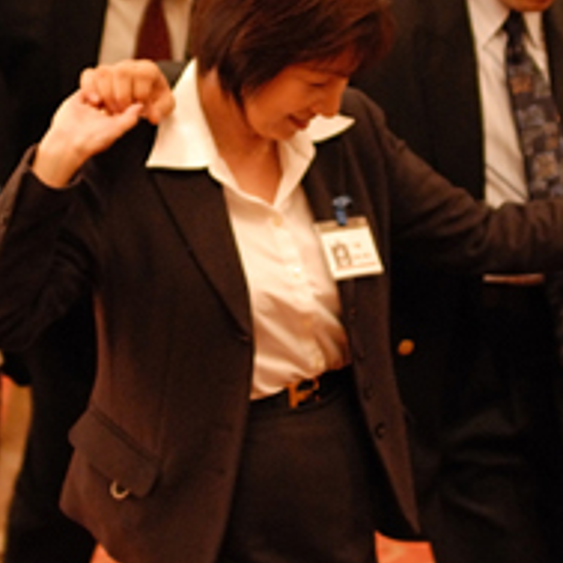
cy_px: 198
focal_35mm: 121
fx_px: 2226
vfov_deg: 14.4
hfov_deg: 14.4
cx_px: 259
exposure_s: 1/60
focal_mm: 28
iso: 800
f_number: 2
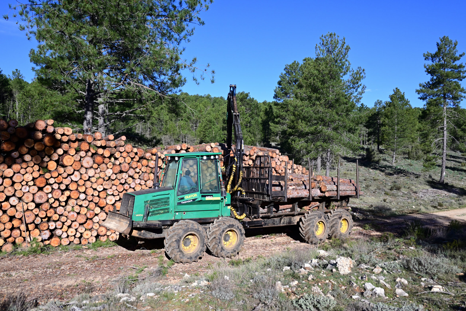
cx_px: 233
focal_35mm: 32
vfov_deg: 41.7
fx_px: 408
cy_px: 156
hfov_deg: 59.5
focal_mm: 31.5
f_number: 6.3
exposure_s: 1/2000
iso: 500
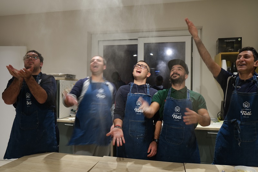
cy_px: 86
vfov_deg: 47.9
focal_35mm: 27
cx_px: 129
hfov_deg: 67.4
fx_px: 193
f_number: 2.8
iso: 160
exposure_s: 1/28
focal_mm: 18
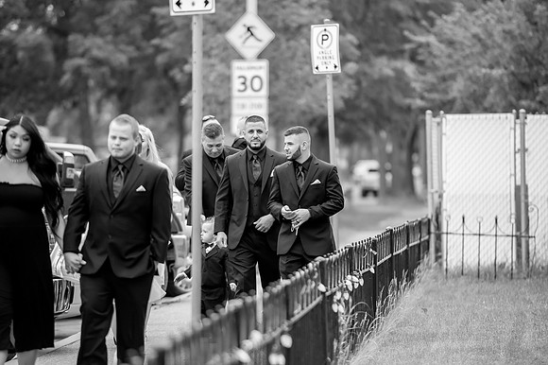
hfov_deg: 10.3
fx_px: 3043
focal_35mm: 200
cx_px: 274
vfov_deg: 6.9
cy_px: 182
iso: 2500
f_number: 2.8
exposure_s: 1/8000
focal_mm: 200
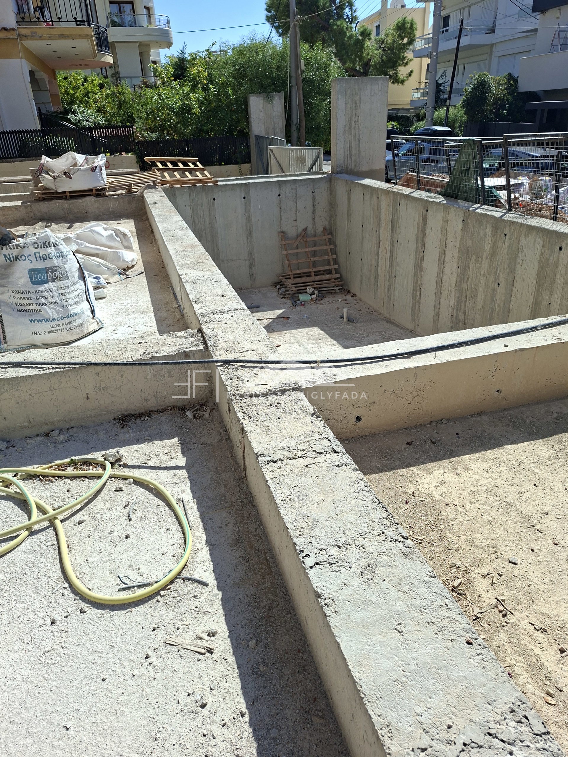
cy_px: 378
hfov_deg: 58.9
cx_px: 284
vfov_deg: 73.9
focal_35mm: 23
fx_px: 503
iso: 50
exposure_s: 1/2141
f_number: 1.8
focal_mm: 5.54
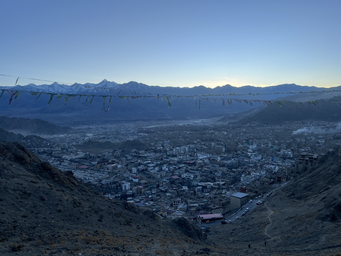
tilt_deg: -5.1
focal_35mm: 26
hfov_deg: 67.3
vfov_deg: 53.1
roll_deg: +2.0
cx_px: 170
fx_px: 256
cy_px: 128
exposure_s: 1/1075
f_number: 1.6
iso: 50
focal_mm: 5.1
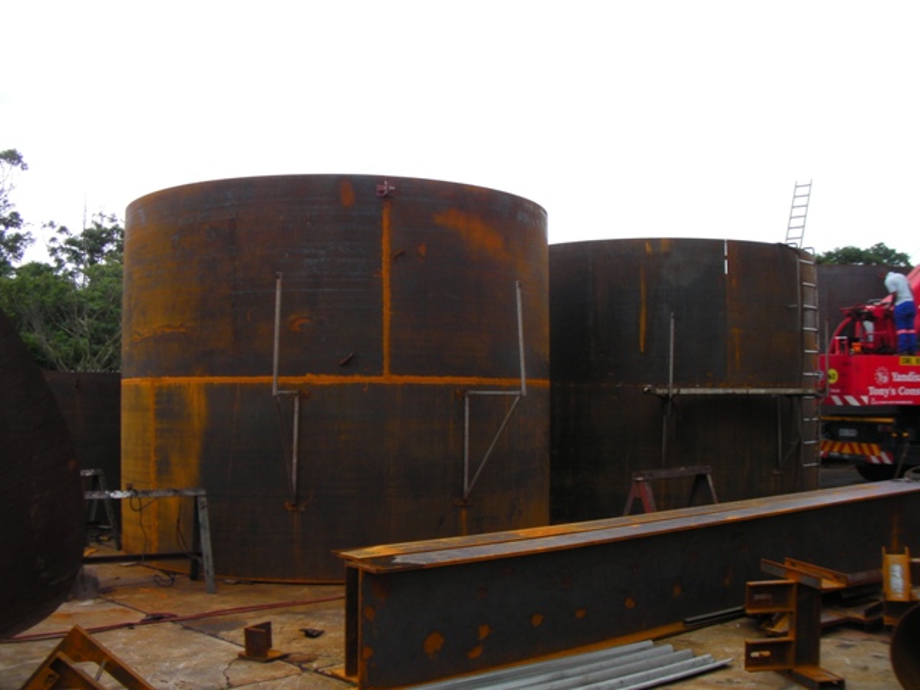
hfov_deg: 49.0
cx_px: 460
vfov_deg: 37.7
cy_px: 345
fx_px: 1010
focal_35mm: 38
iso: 50
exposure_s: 1/172
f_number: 3.5
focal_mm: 6.3
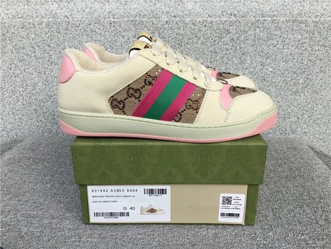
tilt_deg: -20.1
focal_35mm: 31
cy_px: 124
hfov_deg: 58.4
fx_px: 296
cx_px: 166
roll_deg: +1.0
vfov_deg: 45.4
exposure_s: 1/684
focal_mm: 3.3
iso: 25
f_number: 2.4
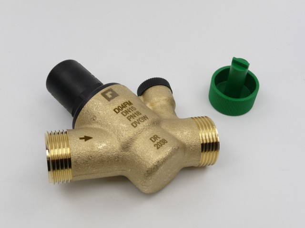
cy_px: 114
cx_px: 152
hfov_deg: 39.7
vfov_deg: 30.3
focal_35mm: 48
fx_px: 423
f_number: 4.2
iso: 100
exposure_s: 1/640
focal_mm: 8
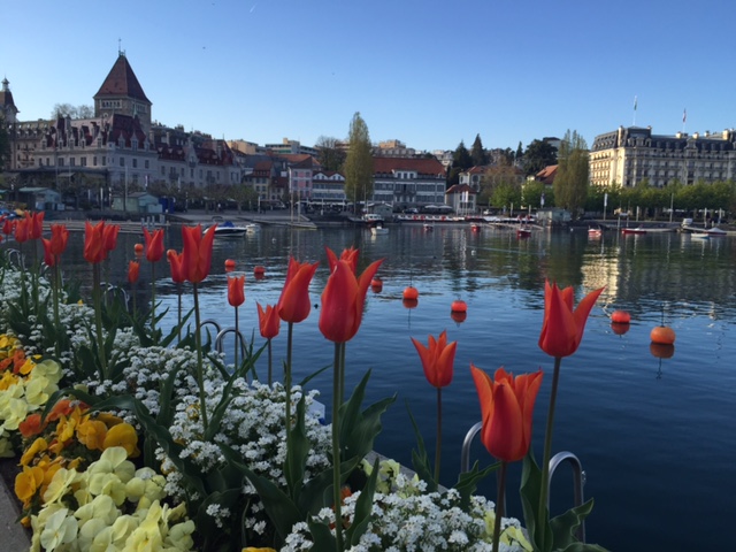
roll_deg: -1.0
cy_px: 276
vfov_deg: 48.2
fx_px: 617
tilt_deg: -5.7
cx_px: 368
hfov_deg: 61.7
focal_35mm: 29
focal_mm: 4.15
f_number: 2.2
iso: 32
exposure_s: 1/920
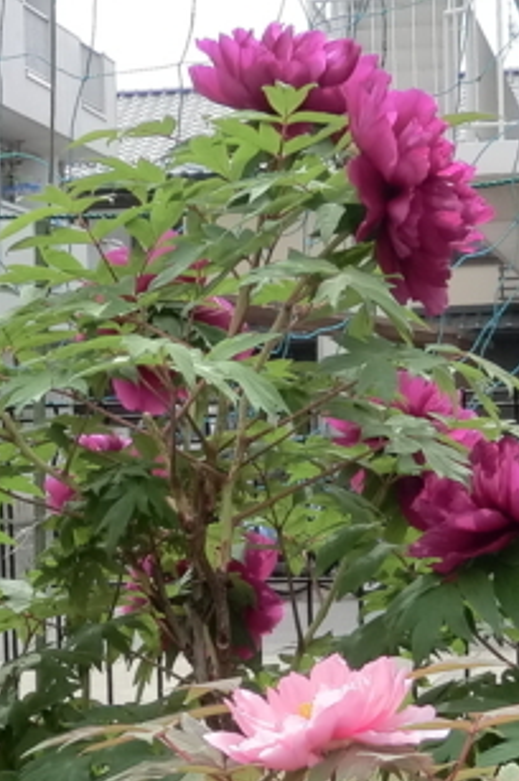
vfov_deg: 16.3
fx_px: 2709
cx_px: 244
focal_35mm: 125
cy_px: 656
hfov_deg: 10.9
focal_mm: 6.58
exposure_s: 1/400
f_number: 3
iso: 50
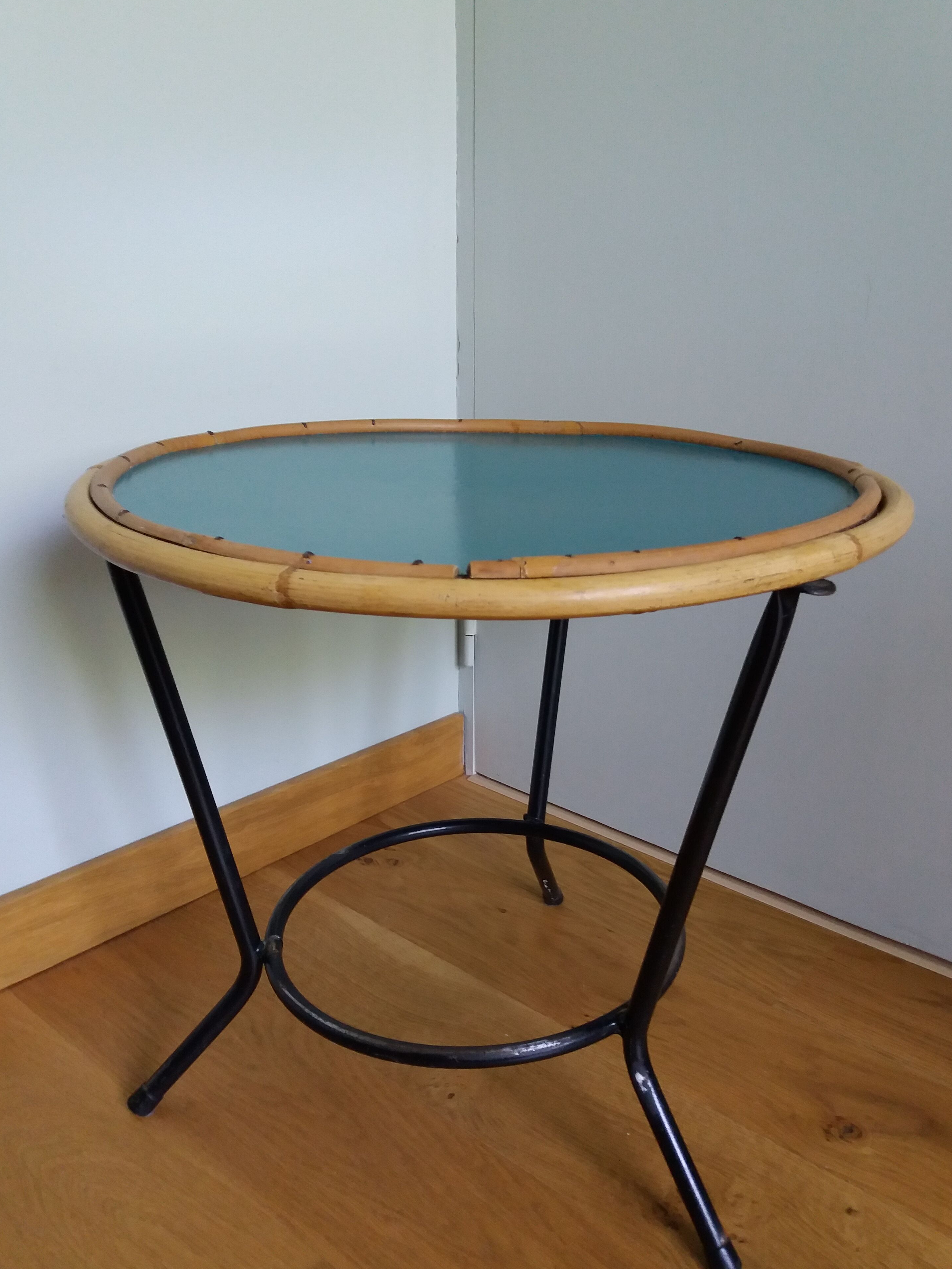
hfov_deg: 46.8
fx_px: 1100
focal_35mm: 30
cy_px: 671
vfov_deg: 59.9
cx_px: 491
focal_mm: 3.7
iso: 160
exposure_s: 1/25
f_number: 1.9
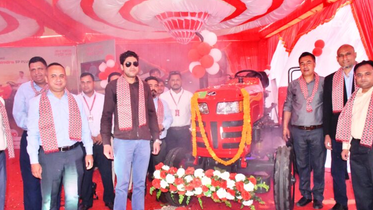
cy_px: 121
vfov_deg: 40.1
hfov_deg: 66.1
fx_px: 287
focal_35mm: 29
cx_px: 187
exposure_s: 1/250
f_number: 18
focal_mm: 18
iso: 10000
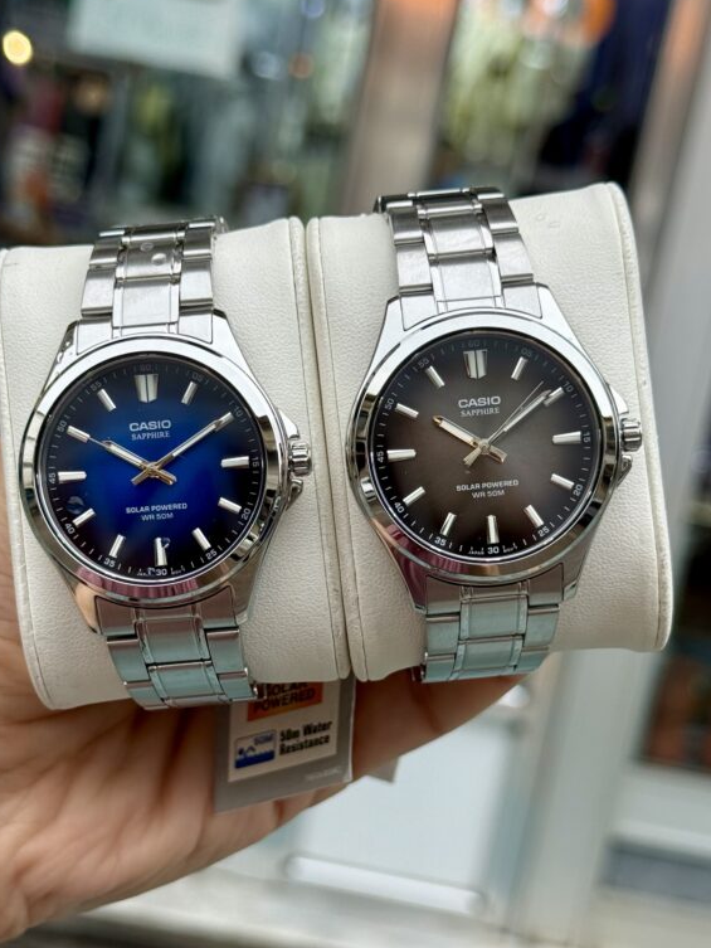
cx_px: 344
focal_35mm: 51
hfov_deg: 28.6
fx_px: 1396
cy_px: 465
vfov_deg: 37.5
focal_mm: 6.76
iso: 64
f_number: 1.78
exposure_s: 1/273
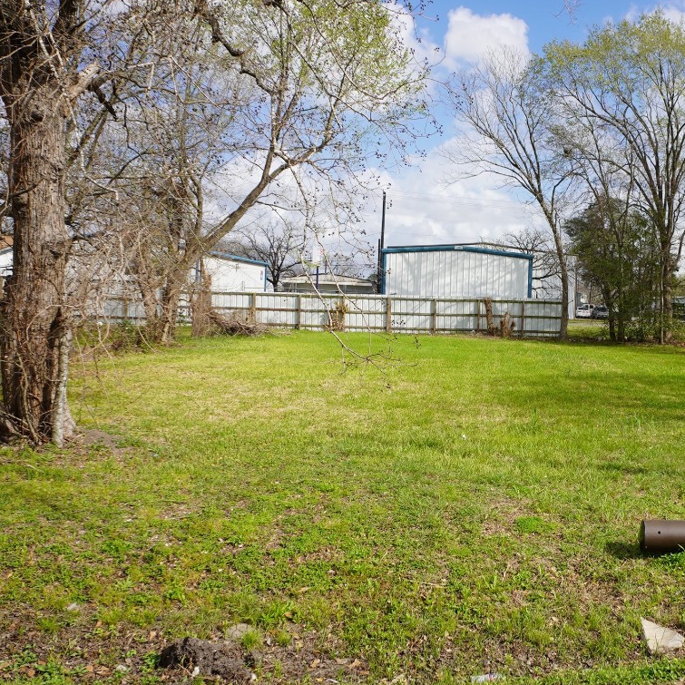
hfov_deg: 45.5
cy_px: 343
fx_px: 784
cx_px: 515
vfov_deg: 47.2
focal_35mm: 35
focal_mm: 18
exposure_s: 1/160
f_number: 10
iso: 100
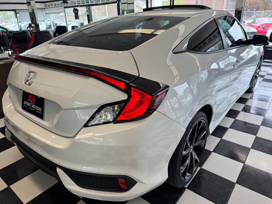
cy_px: 102
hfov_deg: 71.6
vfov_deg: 56.8
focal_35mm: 24
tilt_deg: -23.0
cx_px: 136
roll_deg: +1.3
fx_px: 189
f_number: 1.78
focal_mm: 6.76
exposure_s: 1/223
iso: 64
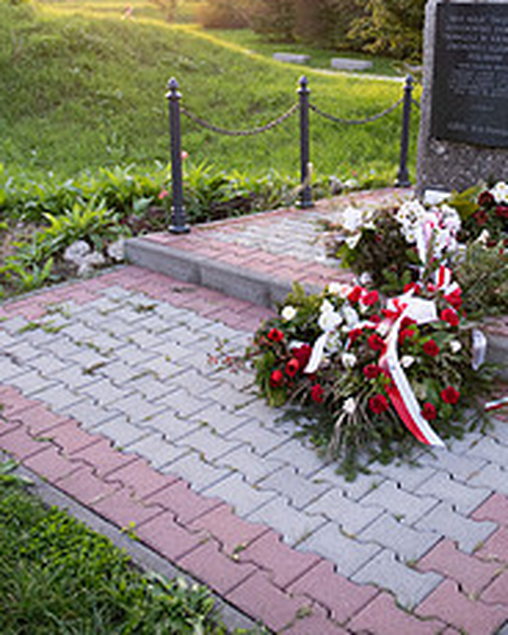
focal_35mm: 44
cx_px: 312
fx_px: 827
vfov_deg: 40.8
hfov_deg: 34.0
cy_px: 160
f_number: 2.8
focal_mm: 24
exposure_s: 1/2000
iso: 1000
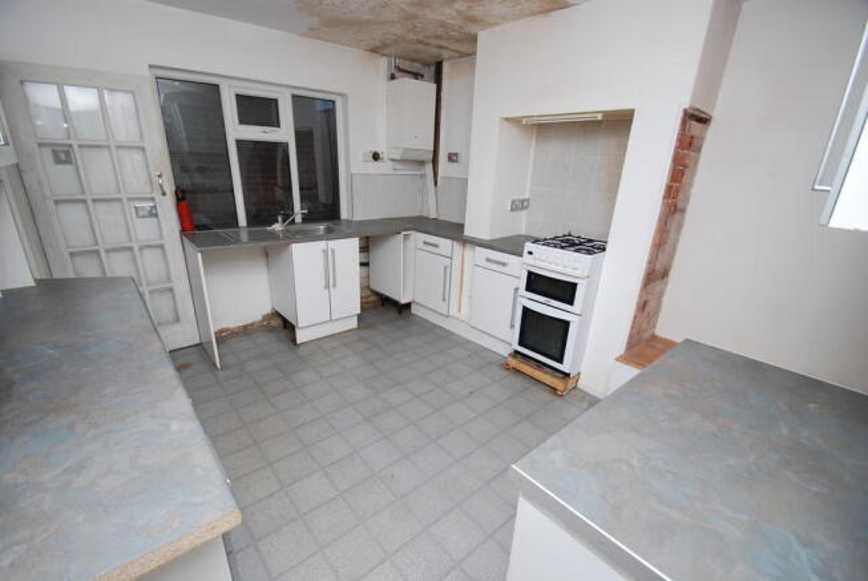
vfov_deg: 77.5
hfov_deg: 100.3
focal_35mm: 15
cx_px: 434
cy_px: 290
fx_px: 362
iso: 200
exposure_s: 1/125
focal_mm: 10
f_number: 4.5
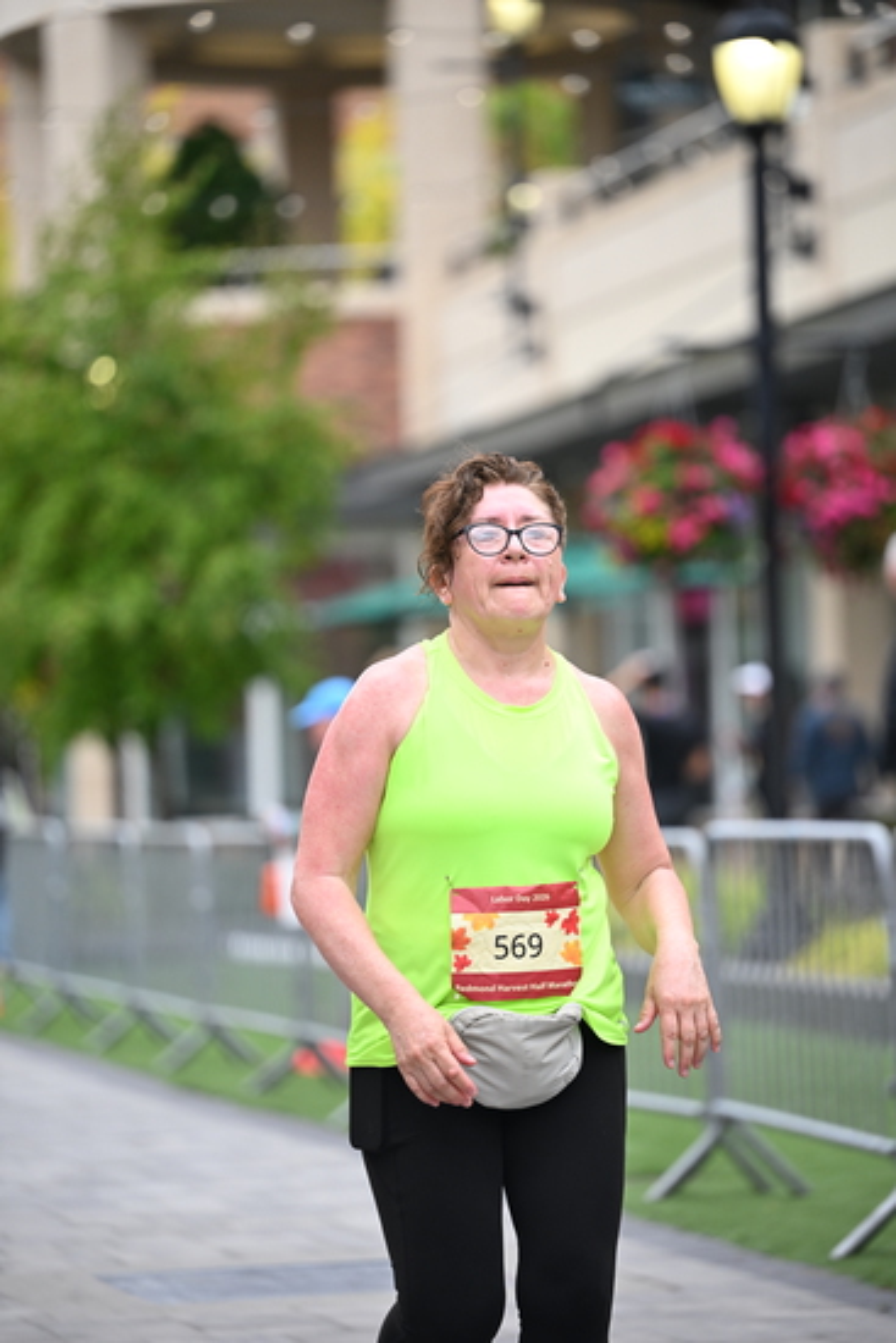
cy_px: 672
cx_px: 448
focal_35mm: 145
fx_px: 5410
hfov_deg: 9.5
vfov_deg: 14.1
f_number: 2.8
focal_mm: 145
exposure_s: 1/1600
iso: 640
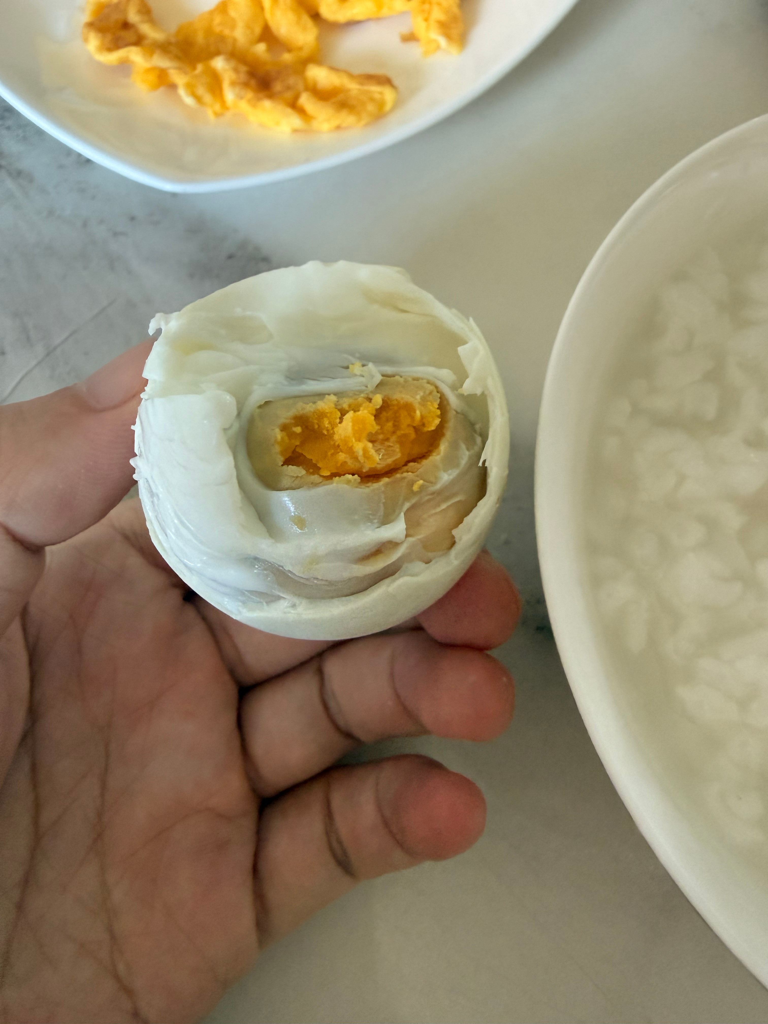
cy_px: 512
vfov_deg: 71.6
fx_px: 710
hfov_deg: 56.8
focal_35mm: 24
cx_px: 384
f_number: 2.2
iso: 320
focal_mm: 2.22
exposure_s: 1/71
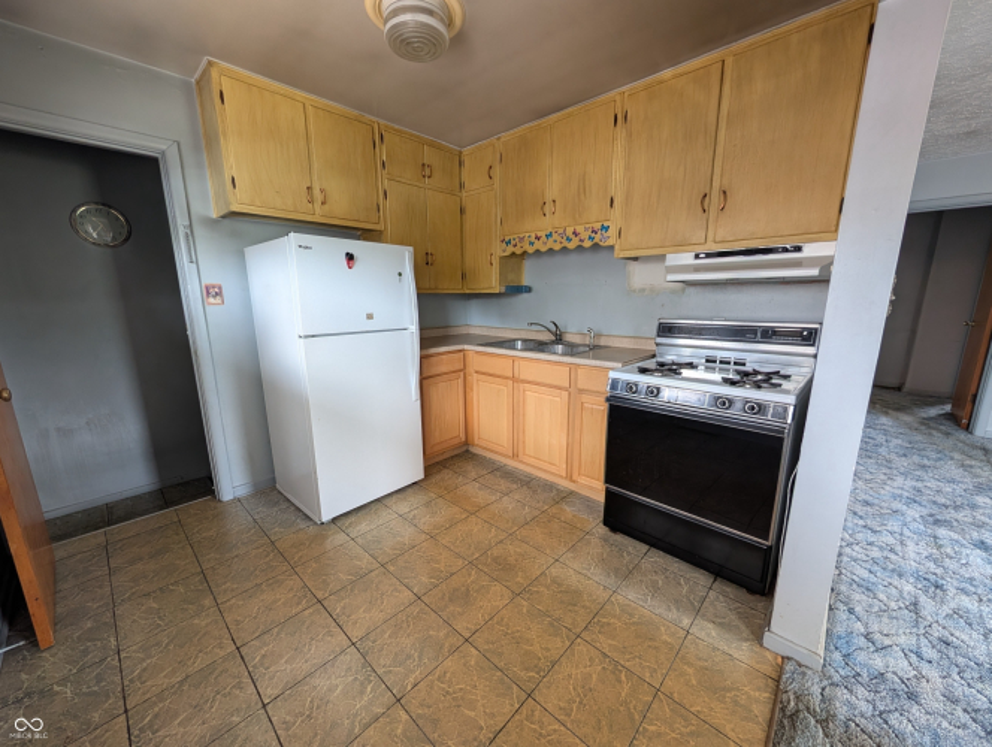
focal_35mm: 12
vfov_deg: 94.6
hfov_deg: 110.5
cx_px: 496
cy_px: 374
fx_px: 344
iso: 116
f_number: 1.7
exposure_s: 1/62.8
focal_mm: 2.02
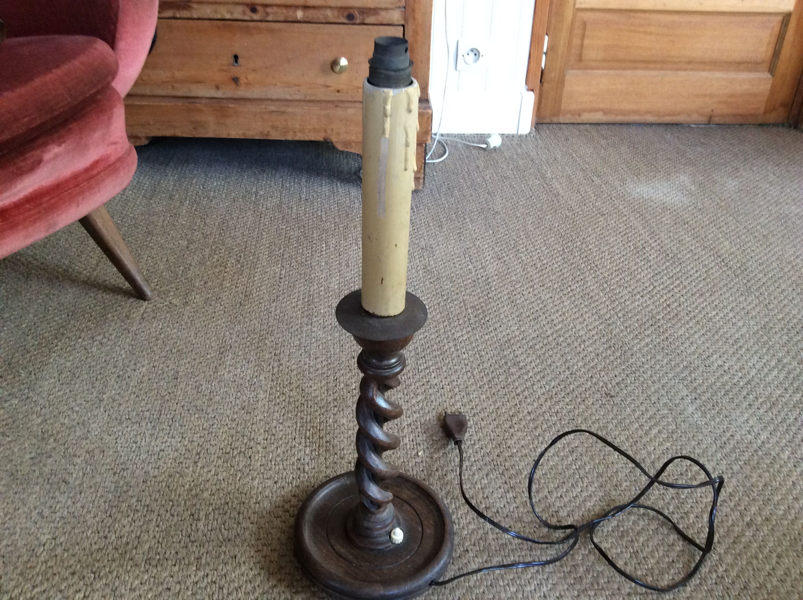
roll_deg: -0.6
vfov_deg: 44.1
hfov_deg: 56.9
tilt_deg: -31.8
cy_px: 300
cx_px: 402
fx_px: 741
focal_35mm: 32
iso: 160
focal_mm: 3.3
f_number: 2.4
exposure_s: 1/25
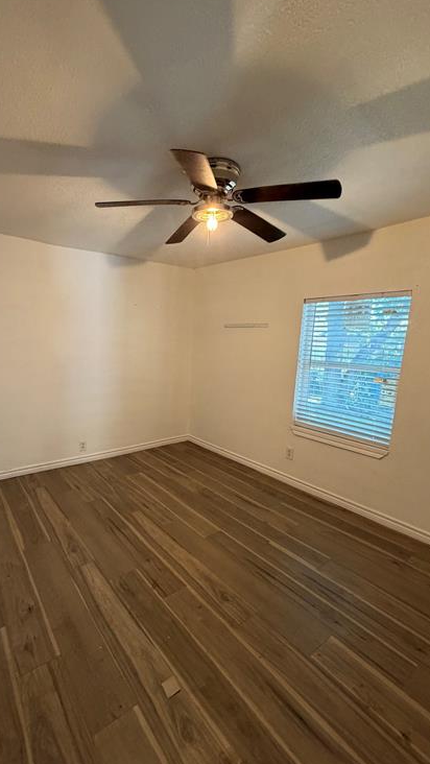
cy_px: 385
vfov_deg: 99.4
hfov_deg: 66.4
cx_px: 170
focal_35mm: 16
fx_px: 324
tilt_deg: -6.0
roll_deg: -2.9
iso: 320
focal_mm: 2.22
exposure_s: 1/60
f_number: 2.2
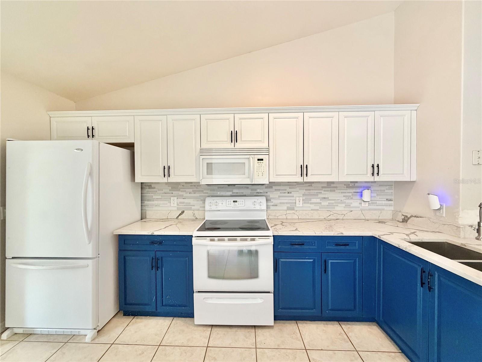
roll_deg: +1.0
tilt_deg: -2.3
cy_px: 181
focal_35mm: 14
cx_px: 241
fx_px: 195
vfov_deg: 85.7
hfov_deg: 102.1
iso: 320
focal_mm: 2.22
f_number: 2.2
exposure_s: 1/120
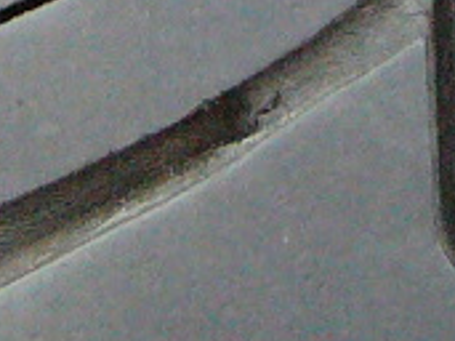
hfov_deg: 7.5
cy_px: -565
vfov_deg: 5.4
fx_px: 3441
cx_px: 466
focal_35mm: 262
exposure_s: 1/320
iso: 400
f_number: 2.8
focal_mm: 5.8
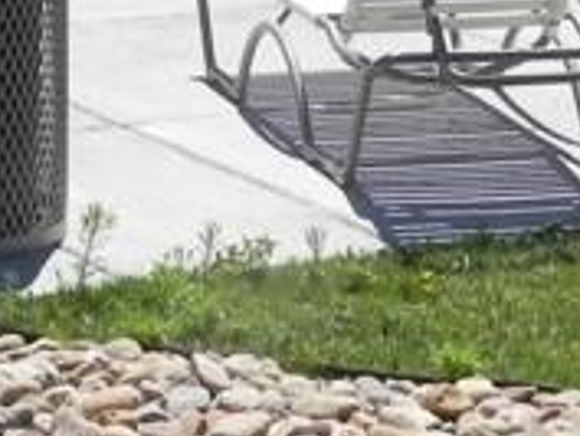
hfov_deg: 10.7
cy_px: -525
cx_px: 190
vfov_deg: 7.6
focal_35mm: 185
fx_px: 3102
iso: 160
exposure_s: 1/502
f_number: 6.3
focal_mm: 7.3
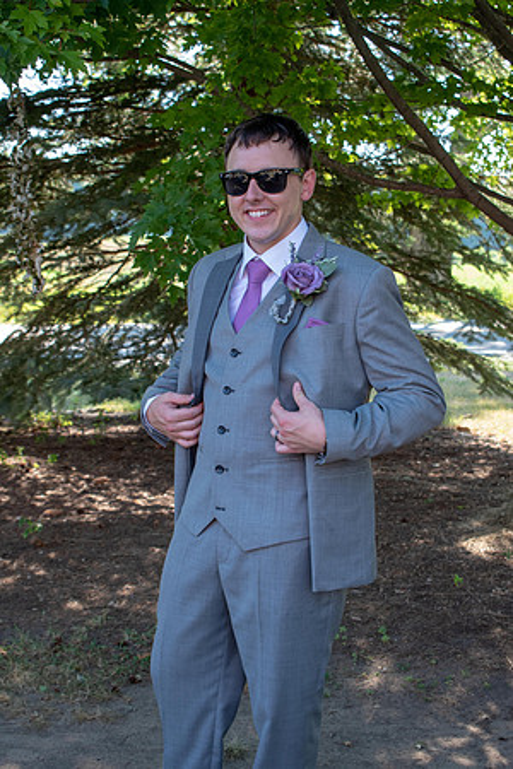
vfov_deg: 35.1
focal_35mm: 57
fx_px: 1218
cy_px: 384
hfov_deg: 23.8
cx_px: 256
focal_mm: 38
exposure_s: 1/160
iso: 400
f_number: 6.3
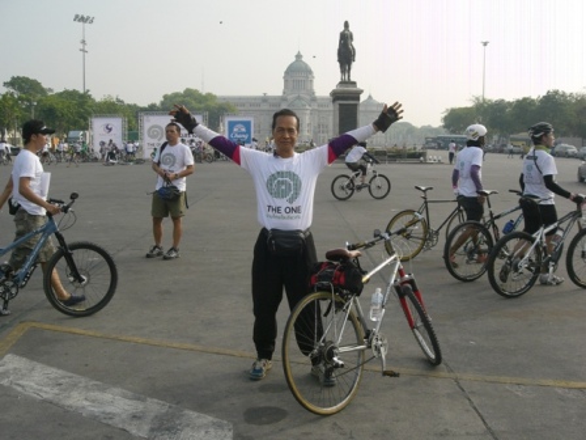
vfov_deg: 37.7
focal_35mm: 38
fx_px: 643
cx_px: 293
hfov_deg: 49.0
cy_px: 220
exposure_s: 1/640
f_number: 4.4
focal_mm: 6.3
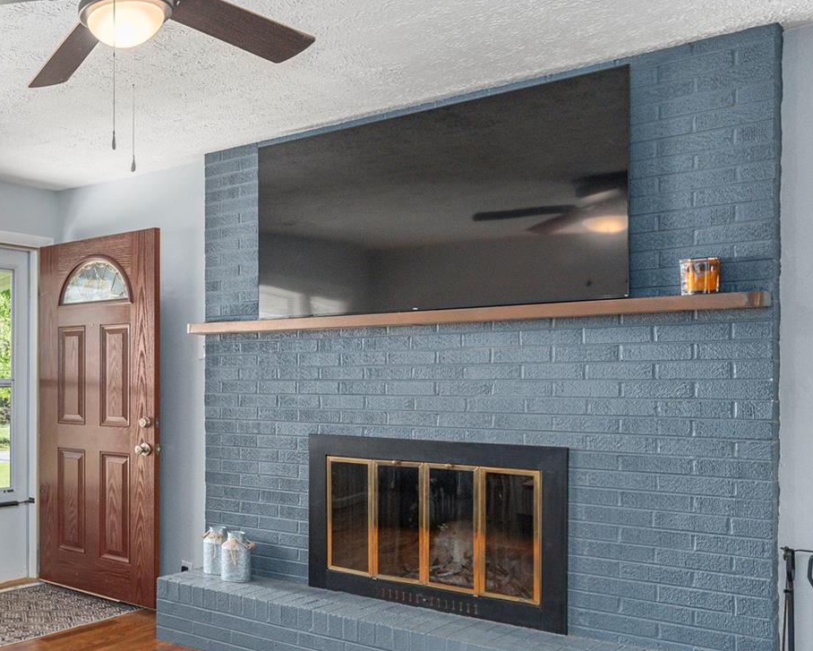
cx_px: -34
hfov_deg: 42.1
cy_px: 381
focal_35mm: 36
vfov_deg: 41.0
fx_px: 866
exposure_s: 1/200
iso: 320
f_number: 7.1
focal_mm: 17
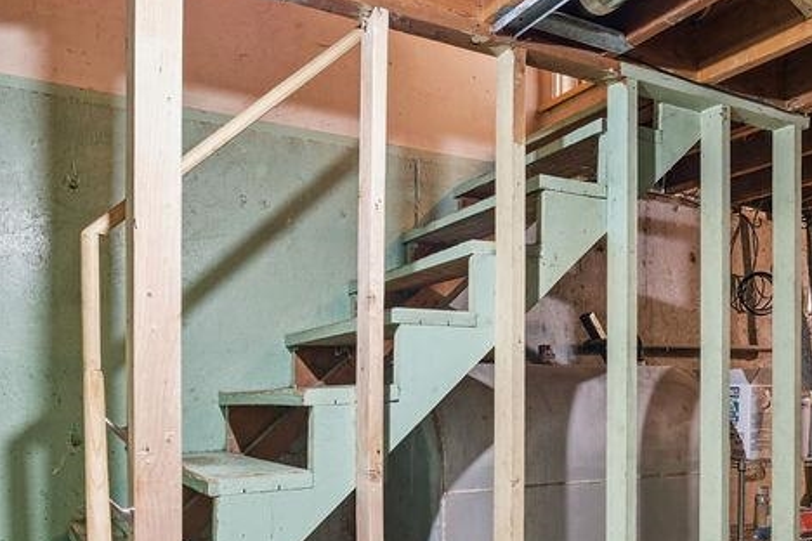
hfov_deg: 54.2
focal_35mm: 35
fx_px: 789
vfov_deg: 37.0
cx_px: 468
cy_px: 405
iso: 100
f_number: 8
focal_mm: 16
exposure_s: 1/3.33
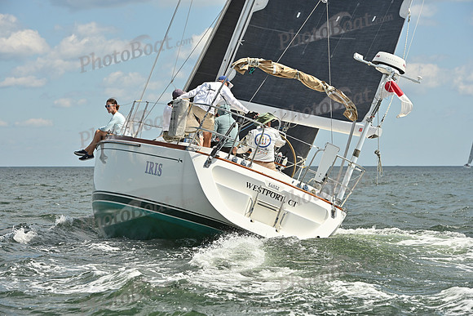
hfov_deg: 15.8
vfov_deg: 10.6
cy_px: 158
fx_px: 1708
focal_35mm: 130
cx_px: 236
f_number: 9
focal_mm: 130
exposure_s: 1/1250
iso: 250
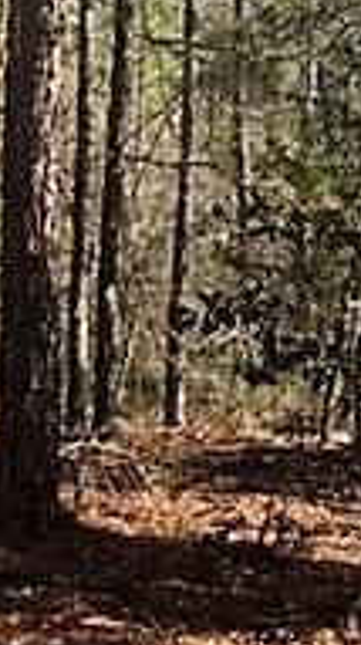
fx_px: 1809
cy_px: 34
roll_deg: -3.5
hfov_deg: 10.1
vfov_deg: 19.7
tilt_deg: +2.2
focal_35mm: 106
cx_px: -466
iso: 32
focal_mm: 4.15
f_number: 2.2
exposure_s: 1/807
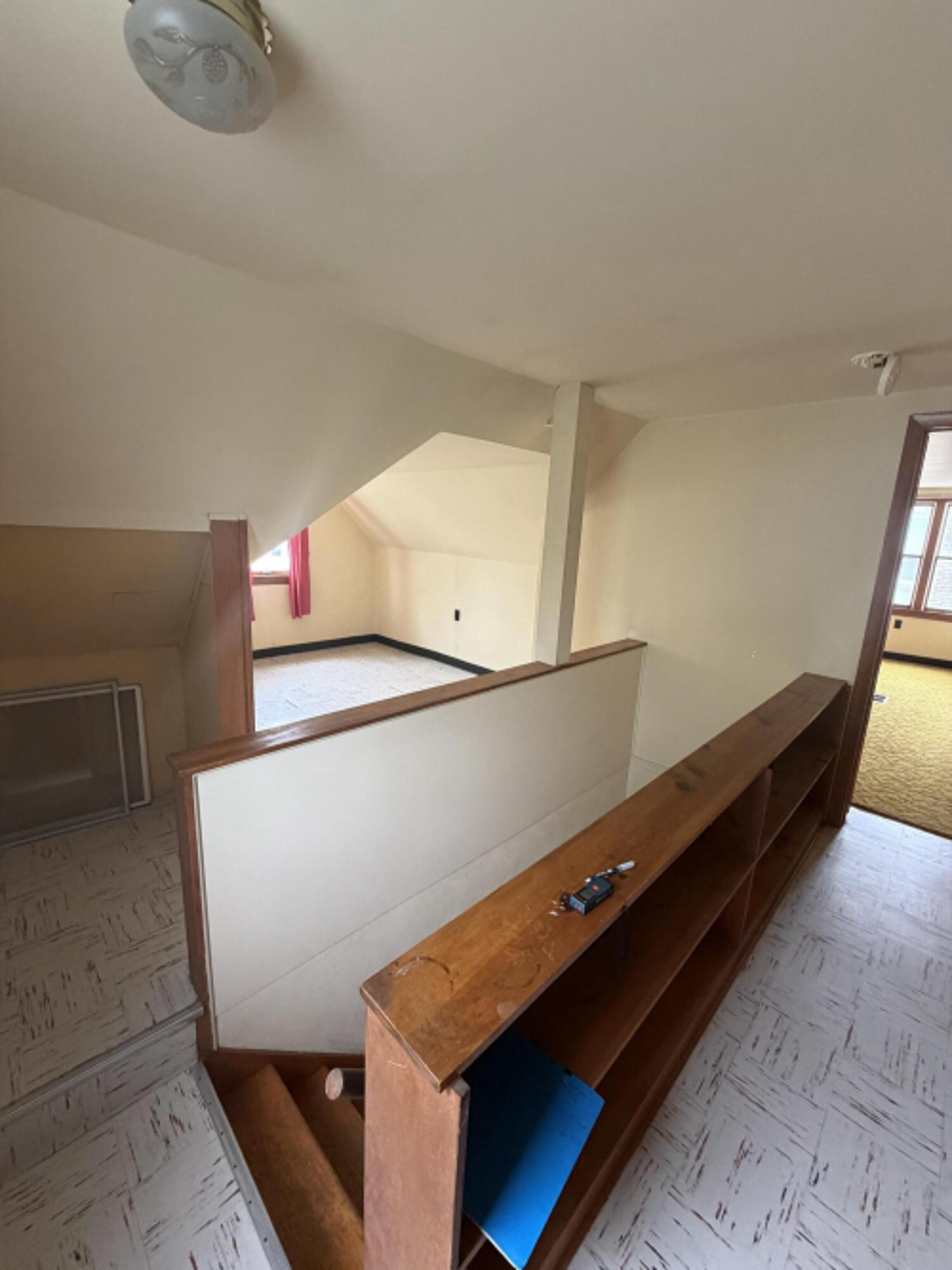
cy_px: 635
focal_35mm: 14
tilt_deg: -11.8
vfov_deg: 102.1
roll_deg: -2.6
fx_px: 514
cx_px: 476
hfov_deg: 85.7
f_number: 2.2
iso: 320
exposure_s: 1/63
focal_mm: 2.22
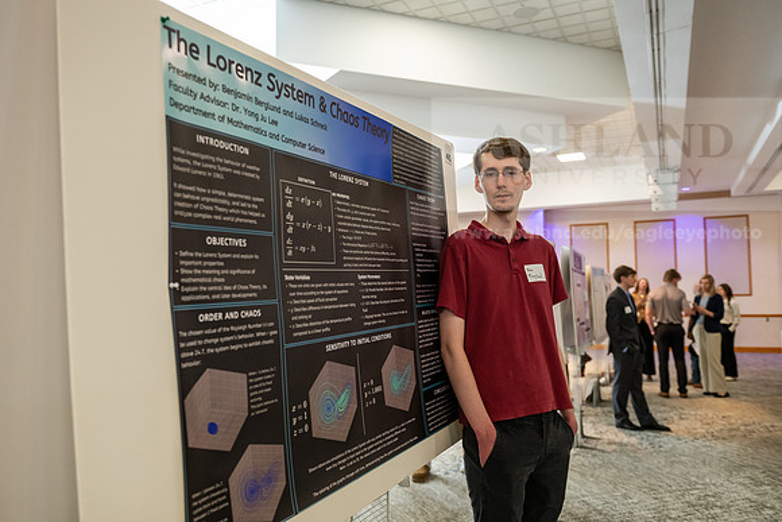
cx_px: 391
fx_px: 630
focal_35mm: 29
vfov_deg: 45.0
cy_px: 261
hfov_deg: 63.6
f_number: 3.2
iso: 2500
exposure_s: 1/200
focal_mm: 29
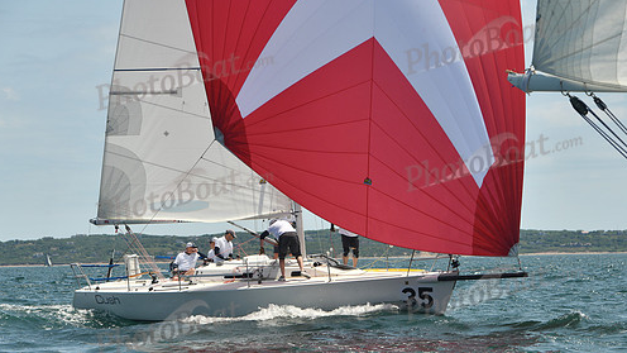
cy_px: 242
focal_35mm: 153
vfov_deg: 7.9
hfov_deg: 14.1
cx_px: 340
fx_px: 2544
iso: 320
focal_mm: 125
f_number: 8
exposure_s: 1/640
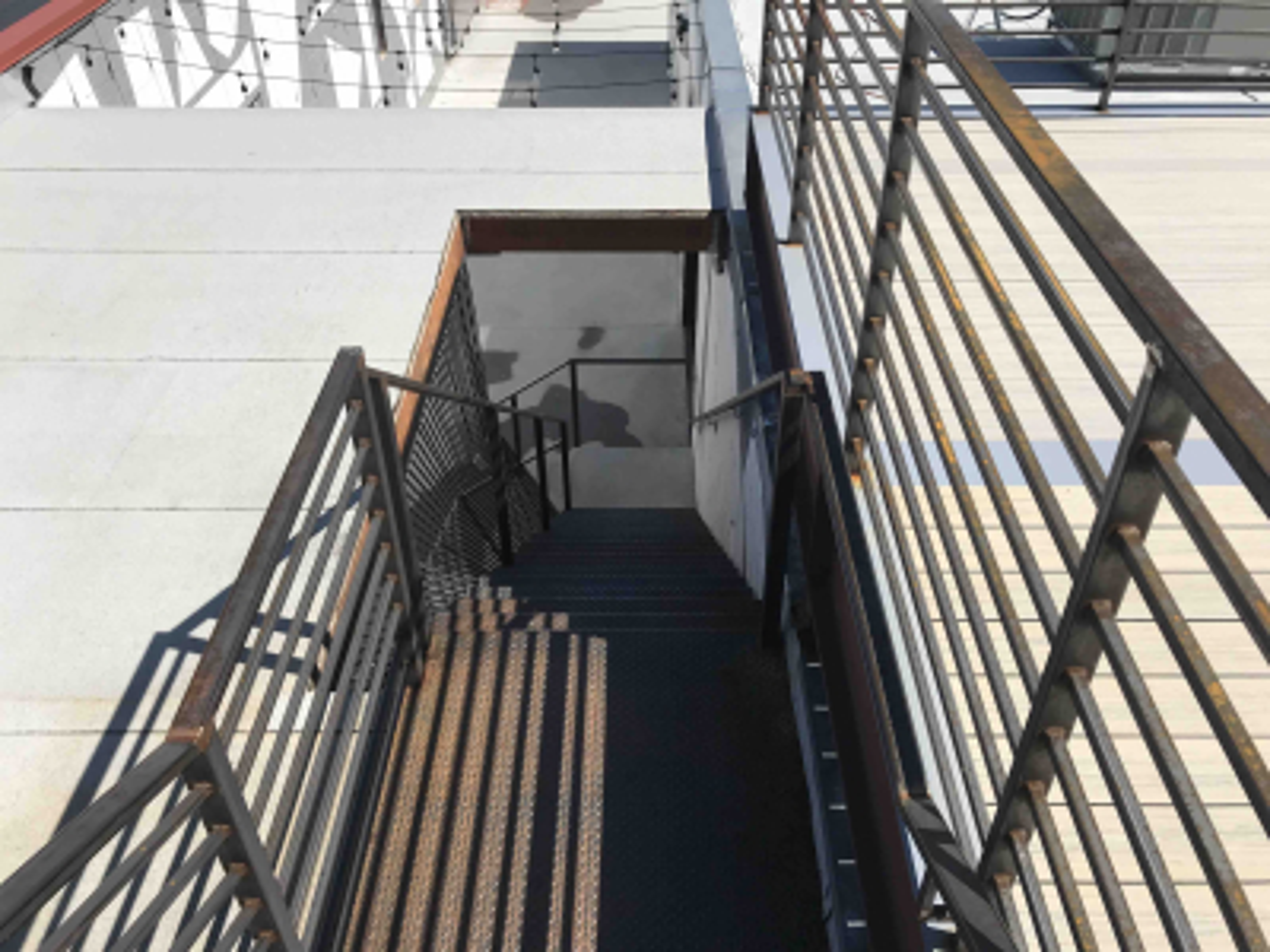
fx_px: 1027
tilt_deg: -37.5
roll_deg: +1.4
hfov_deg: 63.4
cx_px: 635
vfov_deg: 49.7
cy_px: 476
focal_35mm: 28
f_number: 1.8
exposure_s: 1/2519
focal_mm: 3.99
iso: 20
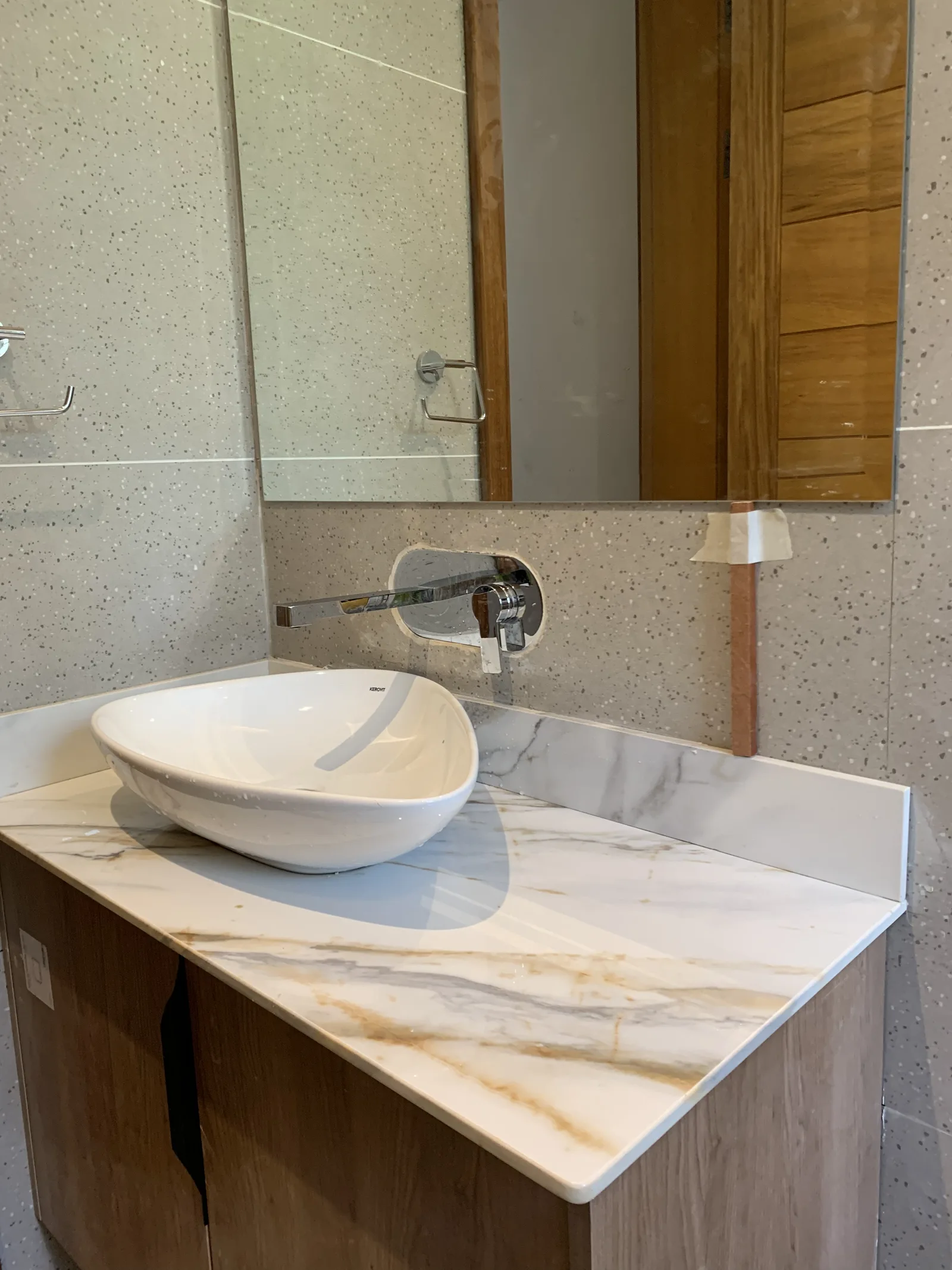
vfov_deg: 67.3
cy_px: 635
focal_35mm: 26
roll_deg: +1.6
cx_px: 476
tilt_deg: -10.7
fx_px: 953
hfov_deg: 53.1
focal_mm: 4.25
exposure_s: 1/50
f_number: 1.8
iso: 125
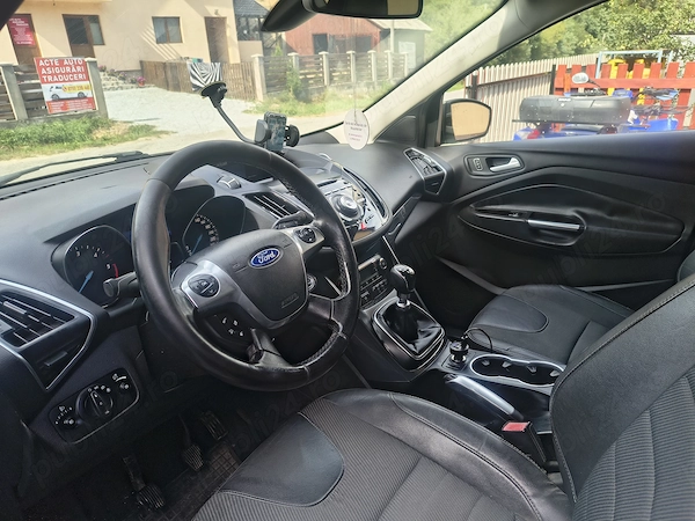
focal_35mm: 24
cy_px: 260
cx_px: 348
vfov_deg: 56.8
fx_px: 482
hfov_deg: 71.6
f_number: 1.8
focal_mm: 5.56
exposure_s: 1/237
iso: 100
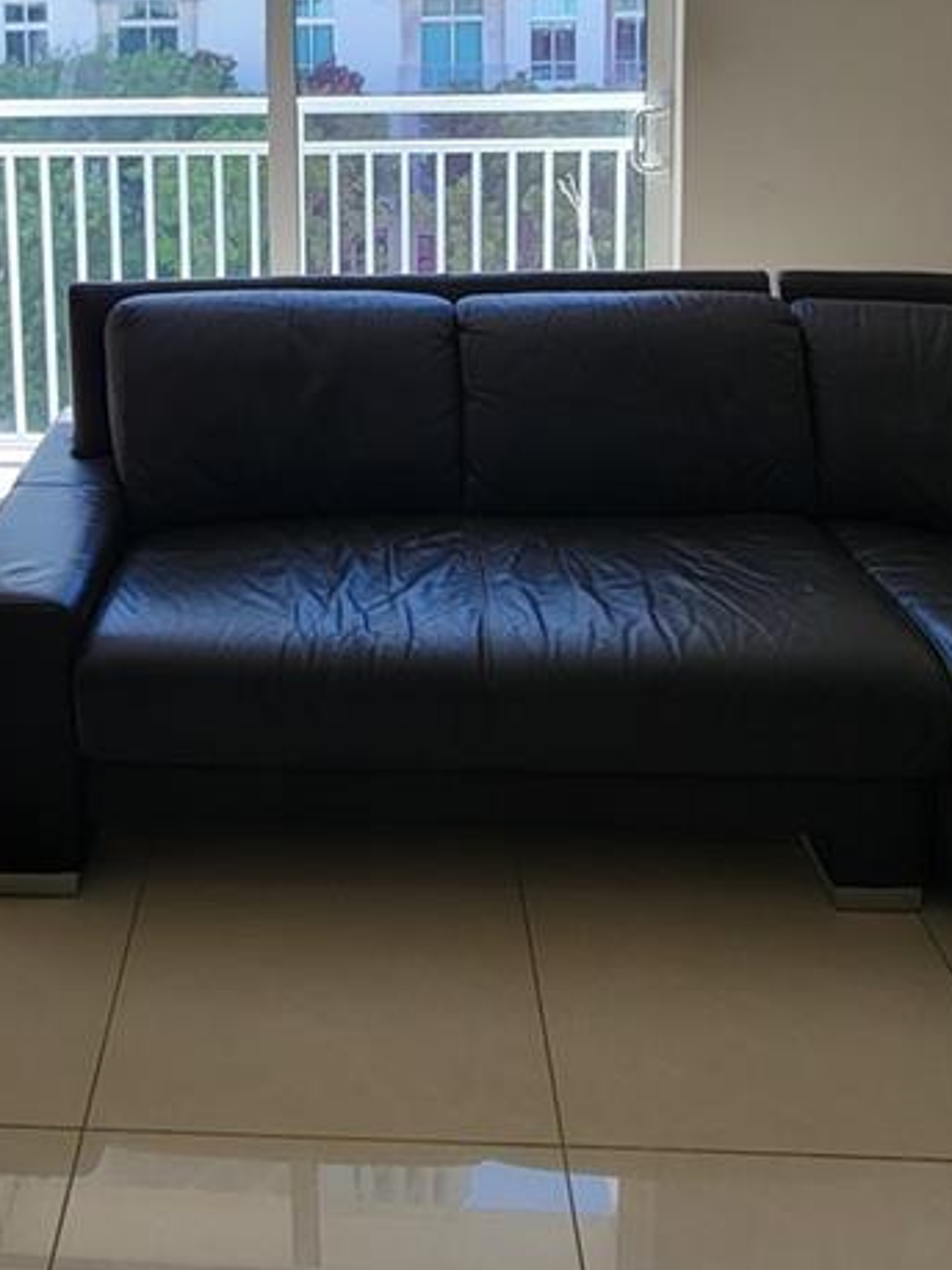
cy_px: 127
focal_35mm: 34
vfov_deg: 48.3
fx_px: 1247
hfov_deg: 41.0
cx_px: 288
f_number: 2.2
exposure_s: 1/171
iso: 50
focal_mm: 2.2
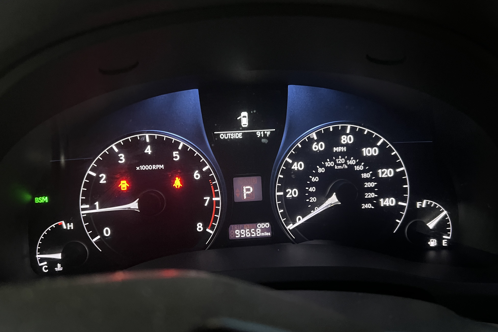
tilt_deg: -26.6
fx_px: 387
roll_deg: +0.9
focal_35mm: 28
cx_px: 241
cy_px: 184
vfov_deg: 46.3
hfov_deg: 65.5
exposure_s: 1/25
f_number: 1.5
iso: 800
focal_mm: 5.7
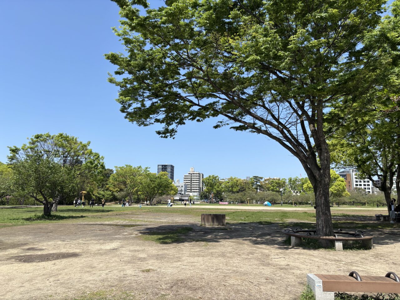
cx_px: 200
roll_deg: +0.7
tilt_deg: +10.4
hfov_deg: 67.3
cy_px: 150
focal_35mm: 26
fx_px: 300
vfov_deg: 53.1
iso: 50
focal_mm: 5.96
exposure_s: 1/3021
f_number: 1.6
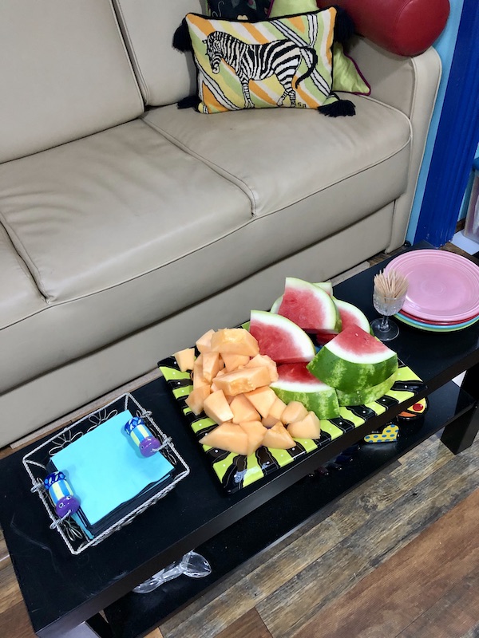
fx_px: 517
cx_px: 240
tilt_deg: -46.8
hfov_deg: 49.7
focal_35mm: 28
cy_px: 319
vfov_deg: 63.4
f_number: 1.8
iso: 100
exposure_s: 1/9
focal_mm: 4
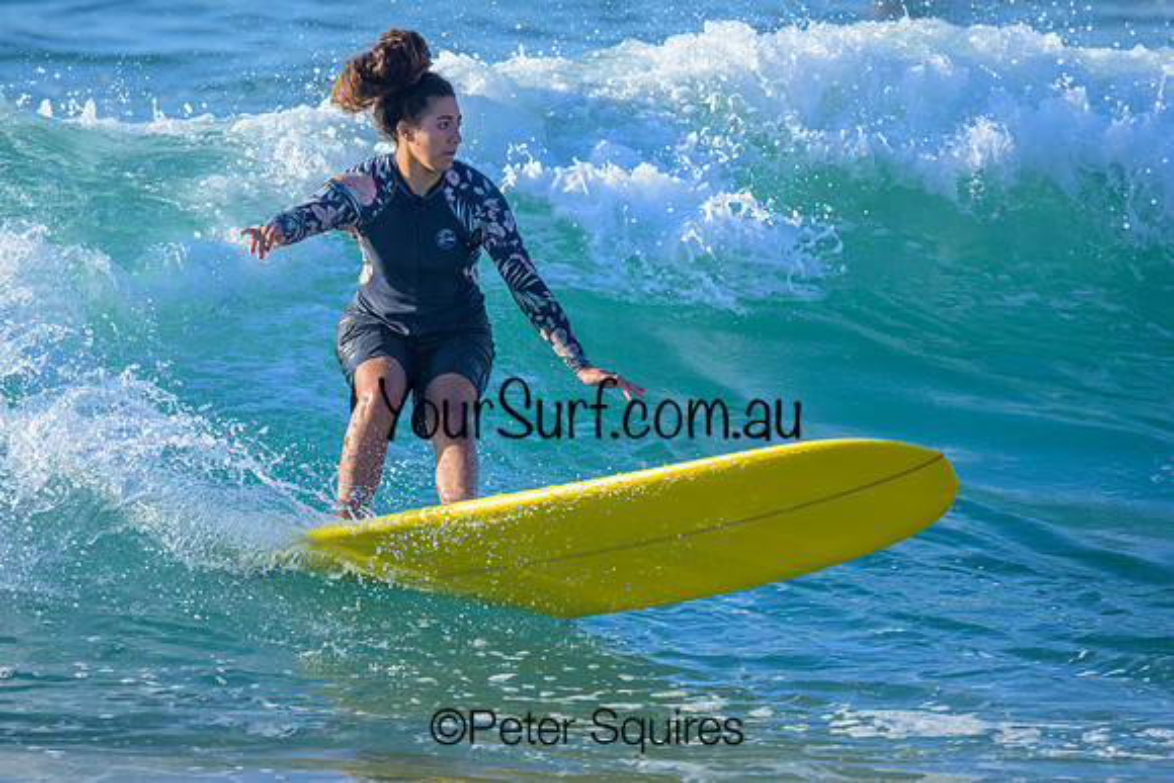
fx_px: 30766
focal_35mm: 943
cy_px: 405
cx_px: 482
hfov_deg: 2.2
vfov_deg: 1.5
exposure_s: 1/2000
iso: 560
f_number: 6.3
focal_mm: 800
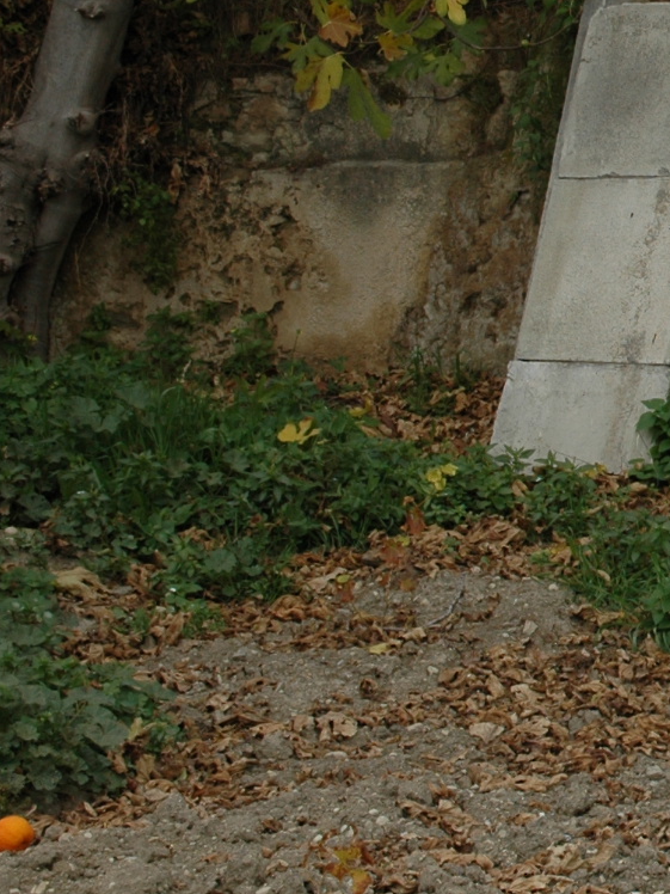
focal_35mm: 116
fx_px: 3005
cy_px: 169
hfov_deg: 11.5
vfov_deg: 16.8
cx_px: 1309
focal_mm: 27
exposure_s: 1/200
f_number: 7.1
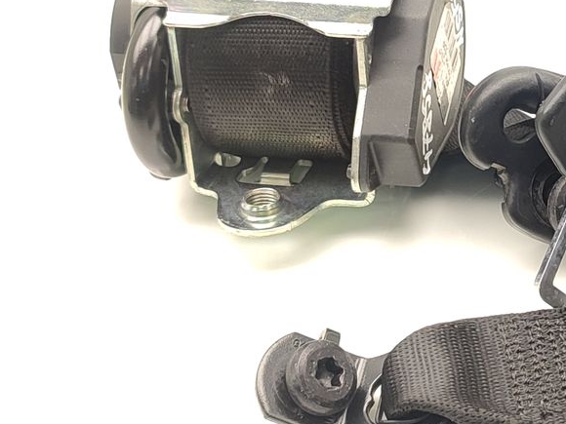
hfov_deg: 32.2
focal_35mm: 53
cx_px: 614
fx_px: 867
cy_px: 119
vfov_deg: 27.2
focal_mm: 5.89
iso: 200
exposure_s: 1/100
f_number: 1.89
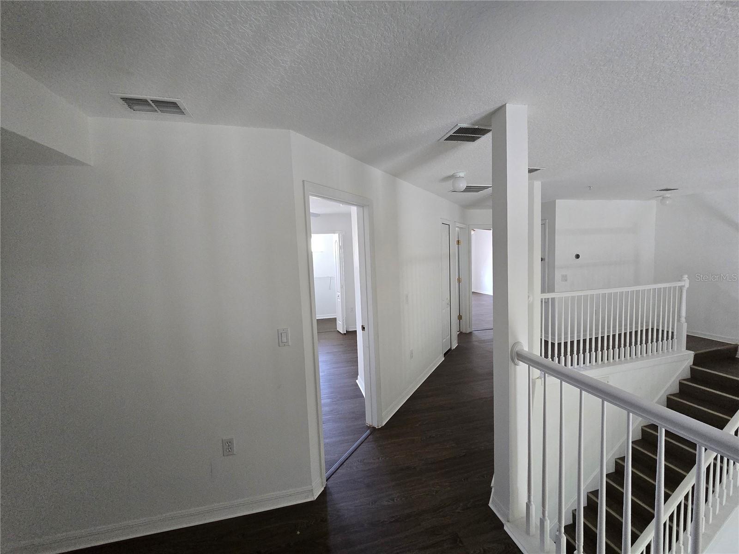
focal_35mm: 13
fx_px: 278
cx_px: 370
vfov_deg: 89.9
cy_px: 277
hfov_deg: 106.2
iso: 400
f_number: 2.2
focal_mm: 2.2
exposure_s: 1/60
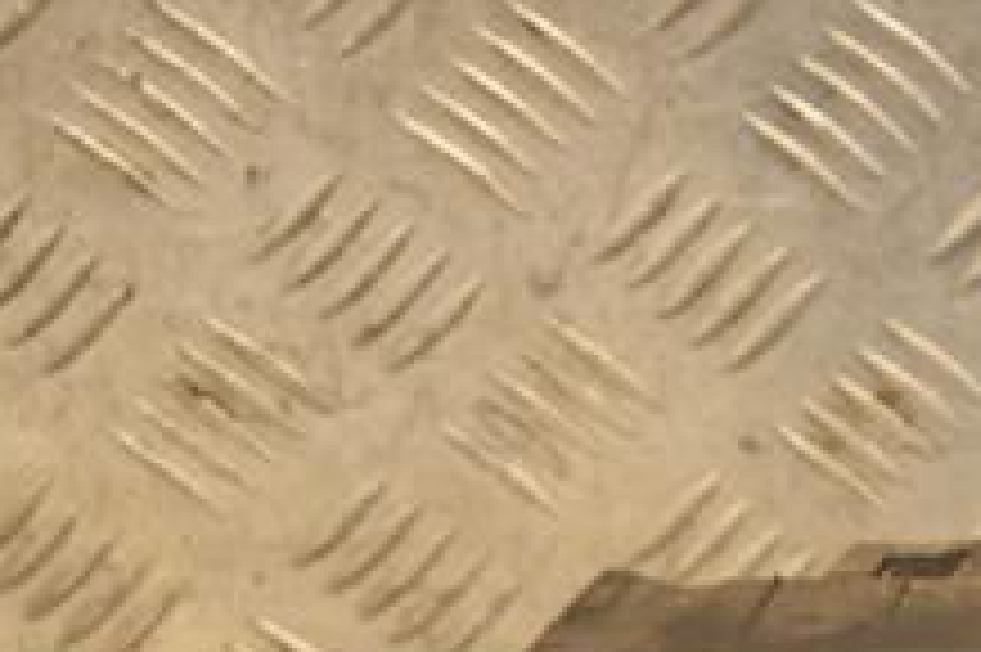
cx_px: 1296
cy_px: 715
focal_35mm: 215
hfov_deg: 9.4
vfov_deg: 6.4
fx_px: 5854
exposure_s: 1/160
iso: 800
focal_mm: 52
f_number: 5
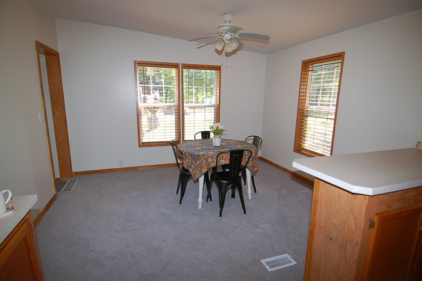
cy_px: 140
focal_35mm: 18
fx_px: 211
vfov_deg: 67.3
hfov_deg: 90.1
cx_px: 211
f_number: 4
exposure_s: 1/60
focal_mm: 12
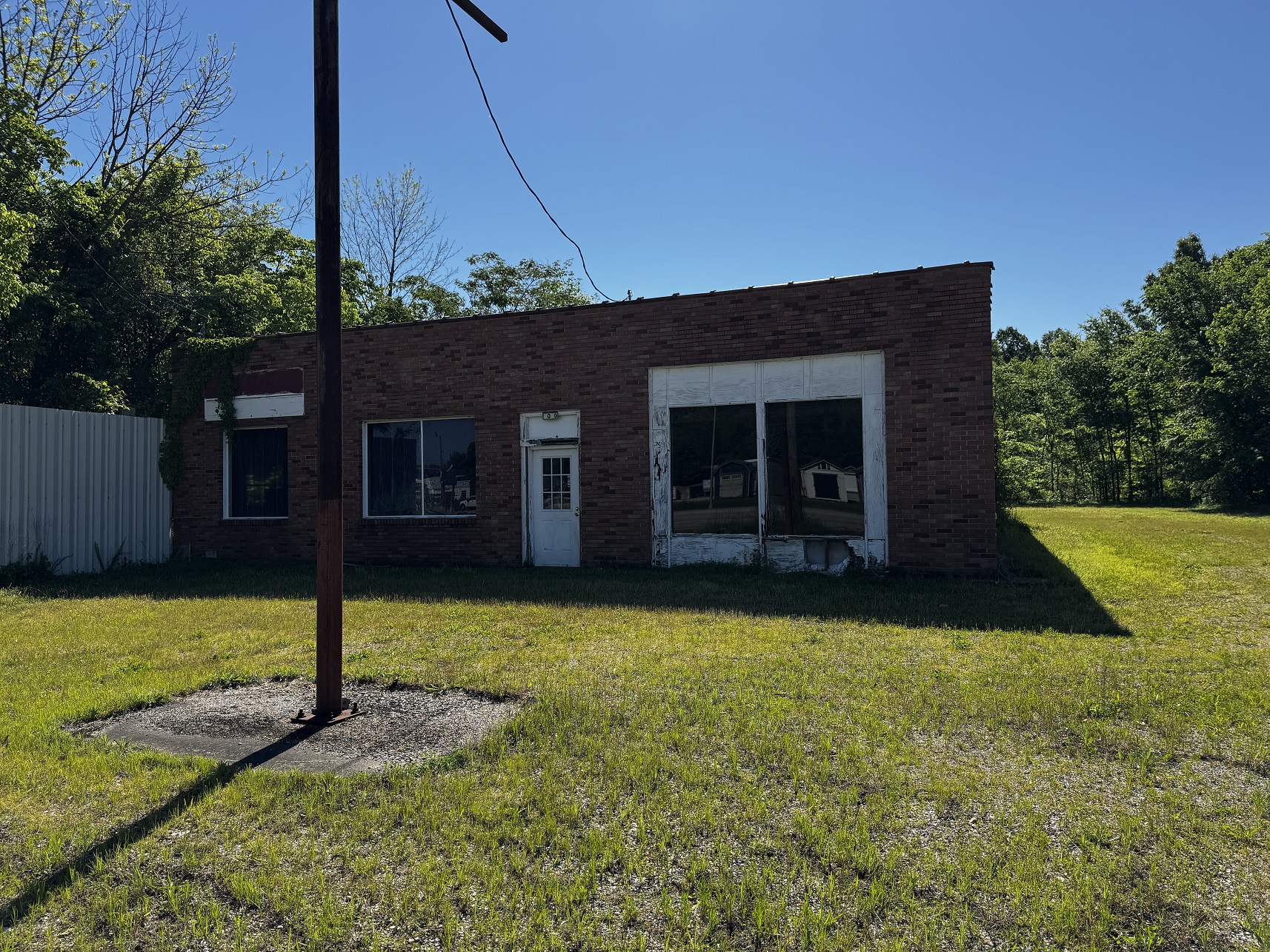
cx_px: 635
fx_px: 881
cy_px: 476
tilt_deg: -0.4
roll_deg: +0.7
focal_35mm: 24
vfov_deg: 56.8
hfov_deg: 71.6
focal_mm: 6.76
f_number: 1.78
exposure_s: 1/4950
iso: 80
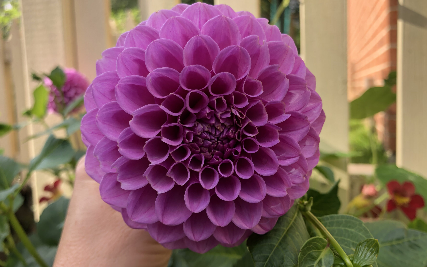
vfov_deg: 41.8
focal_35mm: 30
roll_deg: +1.0
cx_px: 214
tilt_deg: -4.0
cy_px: 117
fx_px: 349
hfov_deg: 62.9
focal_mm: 3.99
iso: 20
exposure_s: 1/440
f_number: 1.8
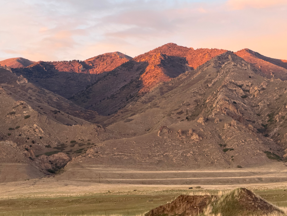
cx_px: 139
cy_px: 107
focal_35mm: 104
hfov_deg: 18.9
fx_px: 862
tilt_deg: +6.4
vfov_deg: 14.2
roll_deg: +0.3
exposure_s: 1/121
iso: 200
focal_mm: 16.89
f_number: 2.8
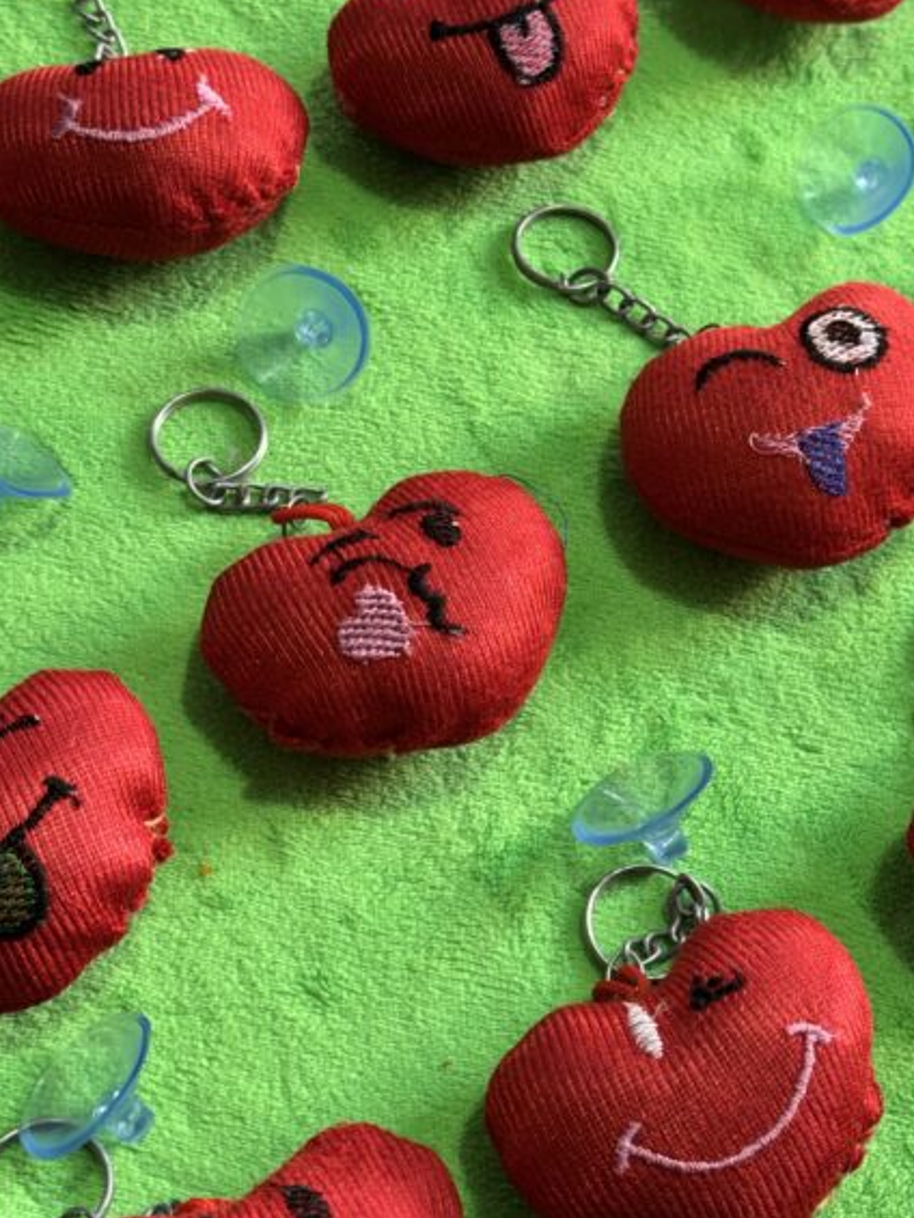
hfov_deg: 21.6
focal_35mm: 68
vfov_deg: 28.6
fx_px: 2393
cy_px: 599
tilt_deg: -60.2
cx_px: 595
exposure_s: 1/100
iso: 80
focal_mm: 6.76
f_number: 1.78
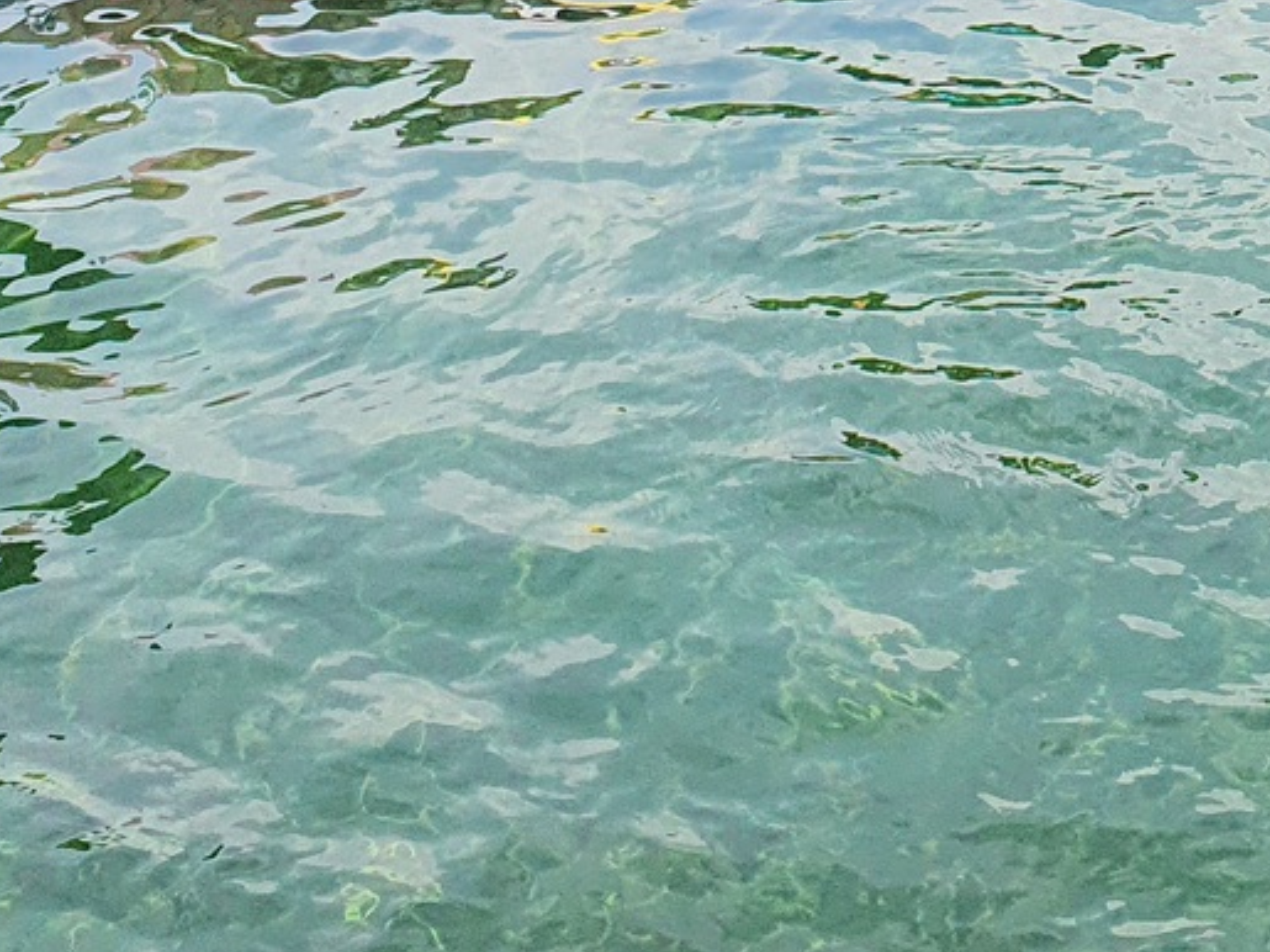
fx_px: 3705
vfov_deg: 13.1
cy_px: -821
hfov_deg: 18.9
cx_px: 1290
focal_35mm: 101
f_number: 2.4
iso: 50
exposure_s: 1/1667
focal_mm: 4.3
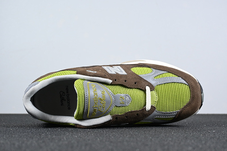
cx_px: 114
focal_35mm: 62
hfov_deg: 32.6
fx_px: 388
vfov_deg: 22.1
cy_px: 76
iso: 900
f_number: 5.6
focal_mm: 41
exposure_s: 1/125
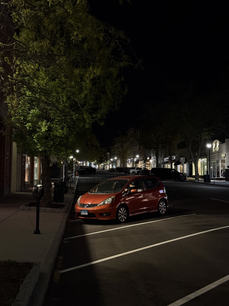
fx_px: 423
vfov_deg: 39.7
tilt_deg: +2.1
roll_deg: -0.5
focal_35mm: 48
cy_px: 153
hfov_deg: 30.3
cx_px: 114
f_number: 1.78
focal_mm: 6.76
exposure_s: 1/30
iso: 500
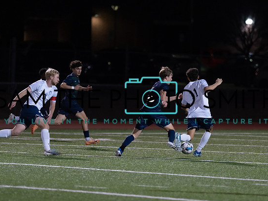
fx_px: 2687
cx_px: 162
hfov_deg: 5.7
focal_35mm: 347
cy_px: 92
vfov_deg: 4.3
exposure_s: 1/1000
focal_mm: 200
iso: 2500
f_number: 2.8
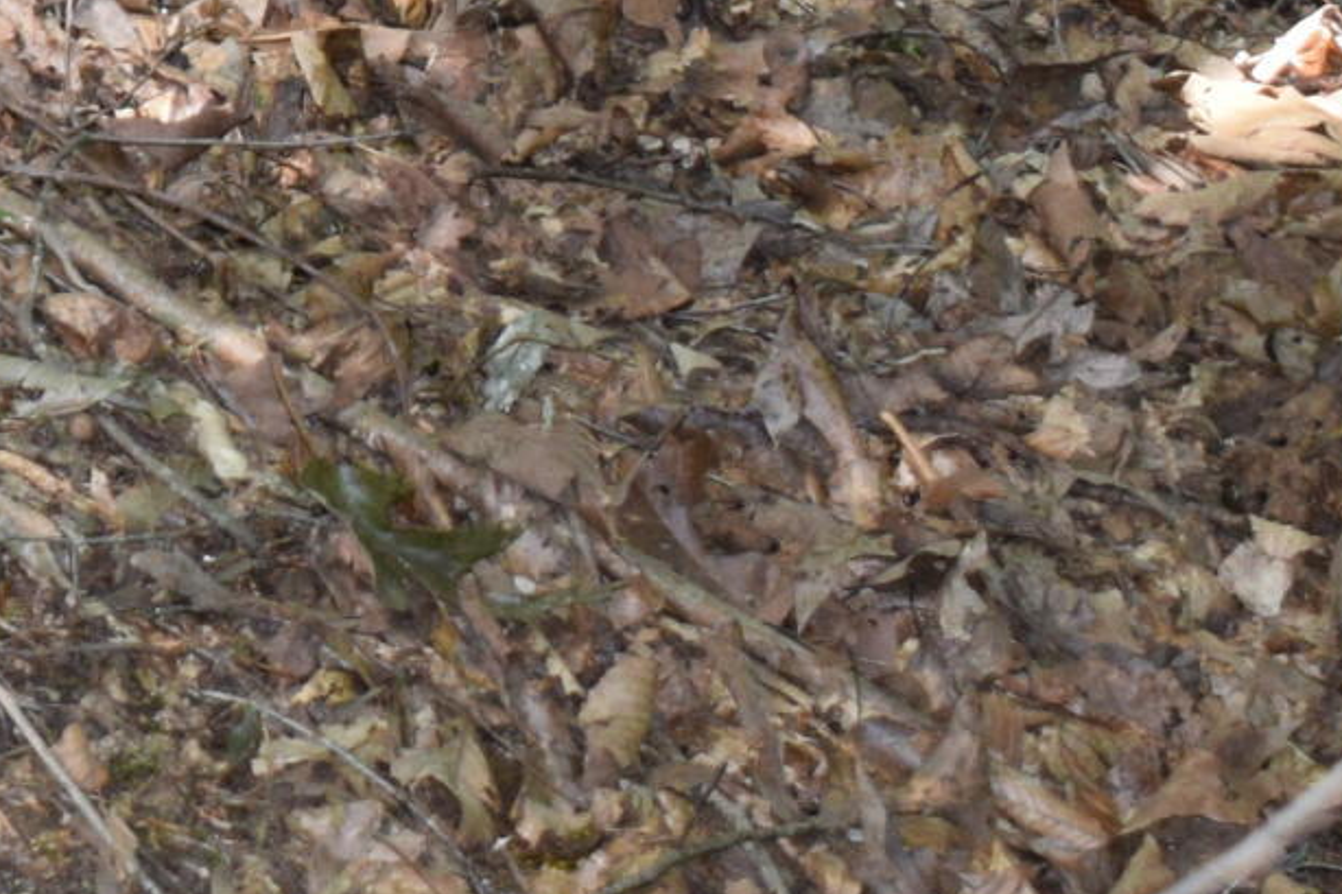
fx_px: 8198
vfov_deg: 6.1
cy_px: -669
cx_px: -872
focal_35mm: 220
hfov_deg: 9.0
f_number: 5.6
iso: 800
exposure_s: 1/125
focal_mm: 30
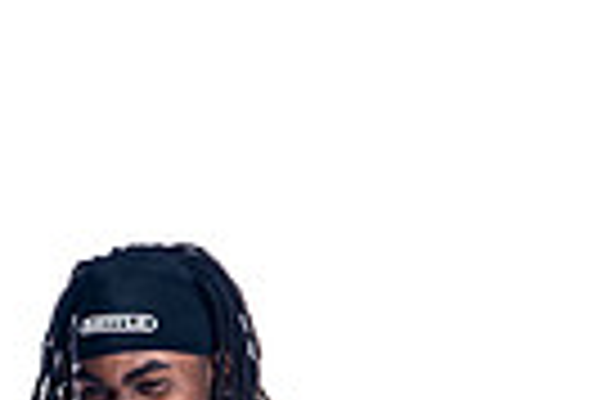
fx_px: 6352
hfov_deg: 5.4
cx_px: 112
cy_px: 917
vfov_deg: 3.6
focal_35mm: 382
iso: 400
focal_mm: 113
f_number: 5.6
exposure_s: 1/250
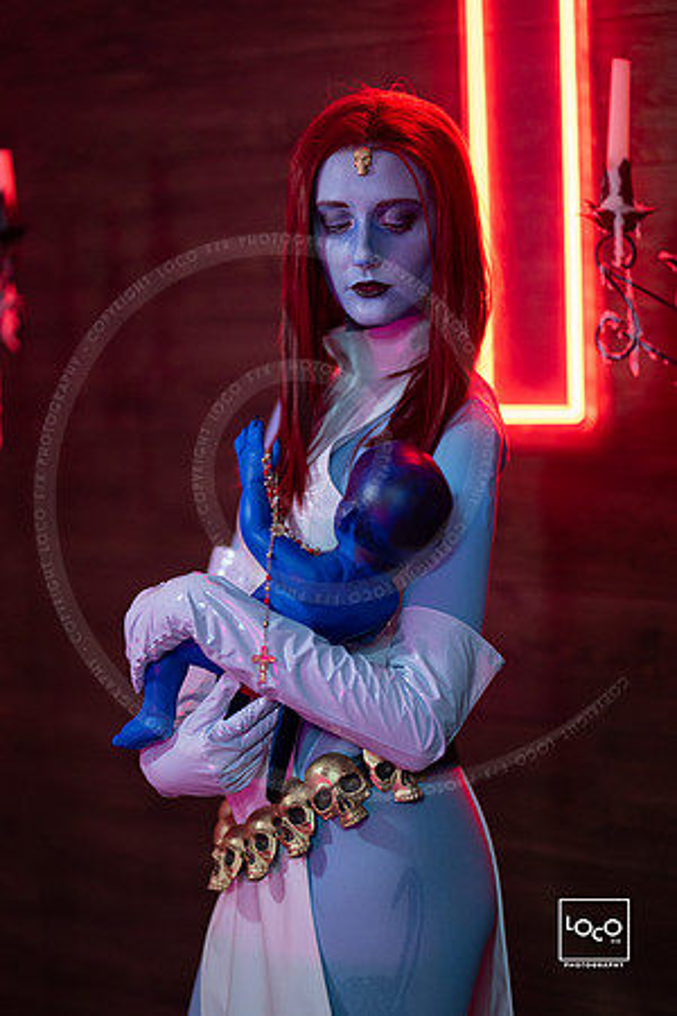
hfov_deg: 16.1
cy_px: 508
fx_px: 2398
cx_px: 338
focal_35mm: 85
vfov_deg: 23.9
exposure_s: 1/250
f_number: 1.2
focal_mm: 85
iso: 1000
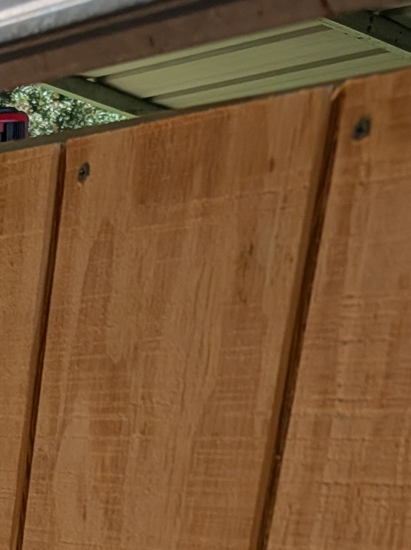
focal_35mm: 99
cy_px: 1116
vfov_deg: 15.6
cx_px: -424
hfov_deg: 12.9
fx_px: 1569
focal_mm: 6.9
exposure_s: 1/822
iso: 22
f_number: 1.68
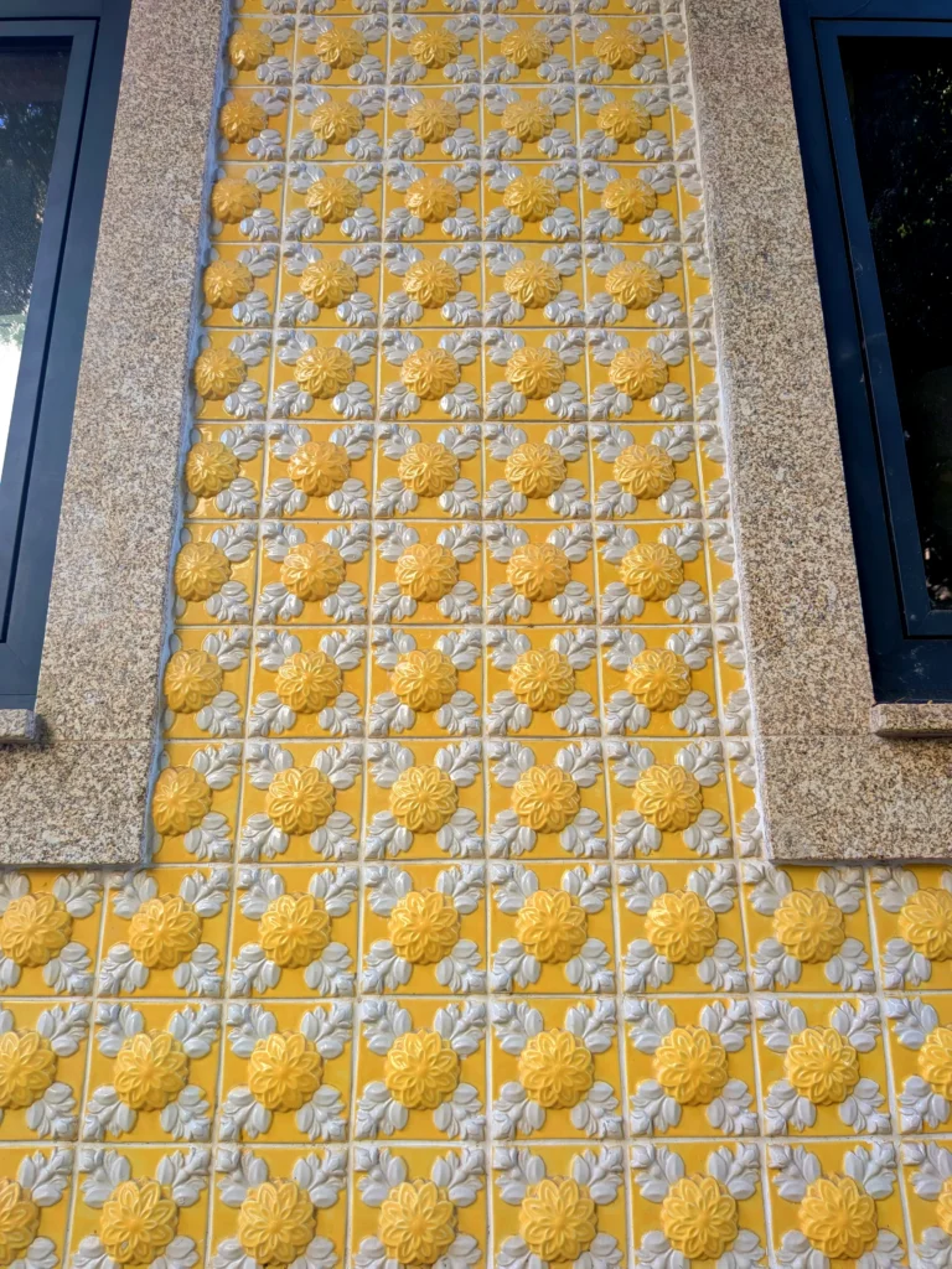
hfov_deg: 56.8
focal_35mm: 24
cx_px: 476
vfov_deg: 71.6
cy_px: 634
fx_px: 880
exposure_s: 1/130
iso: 27
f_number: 1.7
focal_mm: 4.53
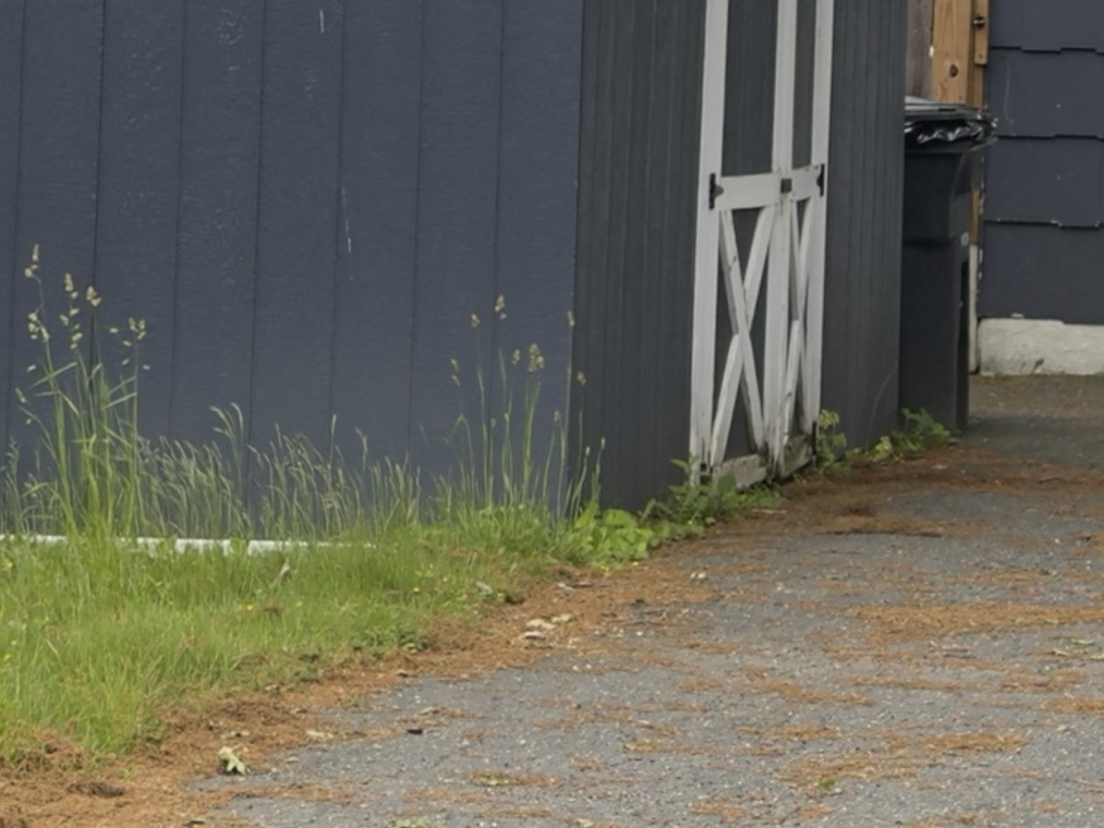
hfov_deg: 9.7
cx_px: 1446
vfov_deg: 7.4
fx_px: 6380
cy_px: -159
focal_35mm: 200
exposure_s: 1/2146
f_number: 1.78
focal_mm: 6.76
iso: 80
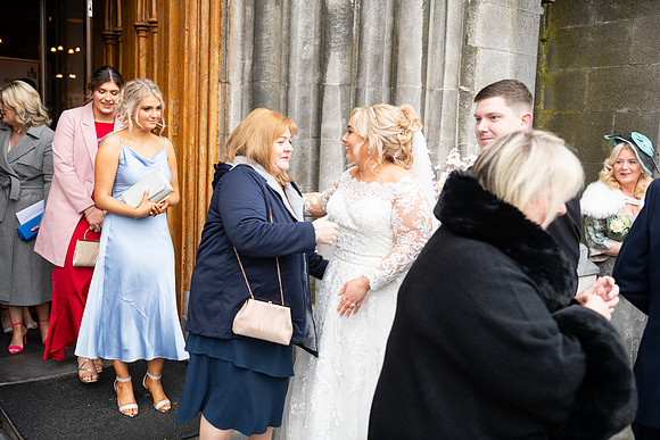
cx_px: 330
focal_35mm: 38
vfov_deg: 35.1
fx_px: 697
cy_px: 220
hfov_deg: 50.7
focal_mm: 38
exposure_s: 1/160
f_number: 3.5
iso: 125
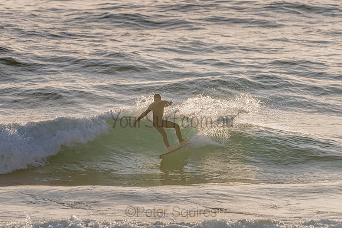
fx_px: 5824
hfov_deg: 3.4
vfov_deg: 2.2
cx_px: 167
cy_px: 111
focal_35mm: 613
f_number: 5.6
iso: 125
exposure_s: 1/2000
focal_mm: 500
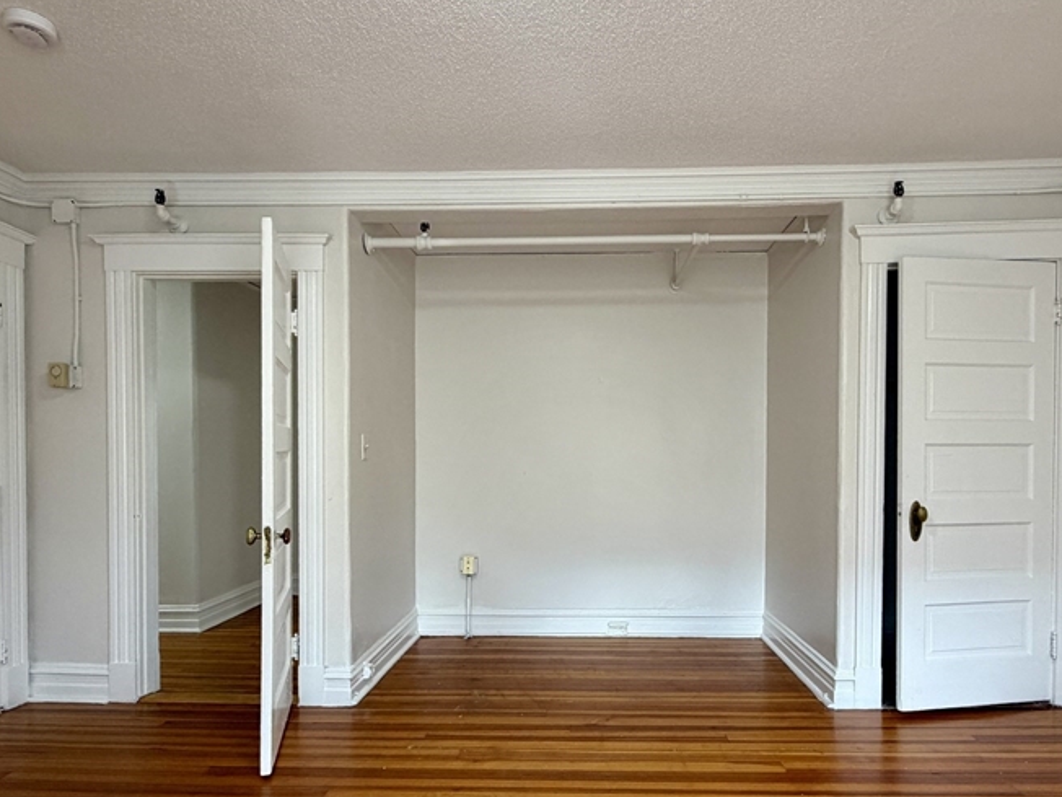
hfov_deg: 76.3
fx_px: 675
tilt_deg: -1.1
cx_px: 572
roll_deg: -0.2
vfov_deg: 60.6
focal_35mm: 22
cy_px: 473
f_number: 2.2
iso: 200
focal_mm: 2.22
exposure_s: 1/60
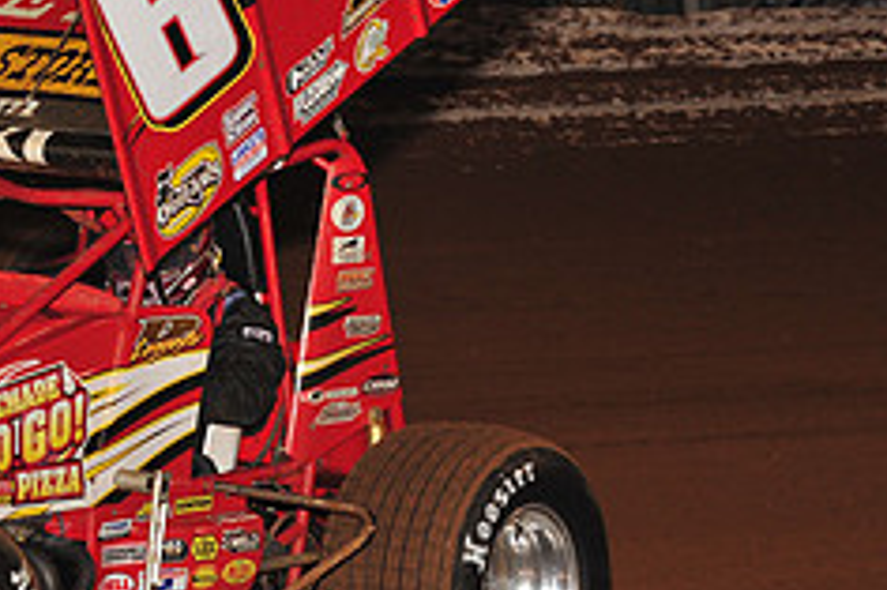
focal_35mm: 295
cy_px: 180
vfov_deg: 4.7
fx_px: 7263
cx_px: -158
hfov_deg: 6.9
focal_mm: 120
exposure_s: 1/320
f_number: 7.1
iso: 1000
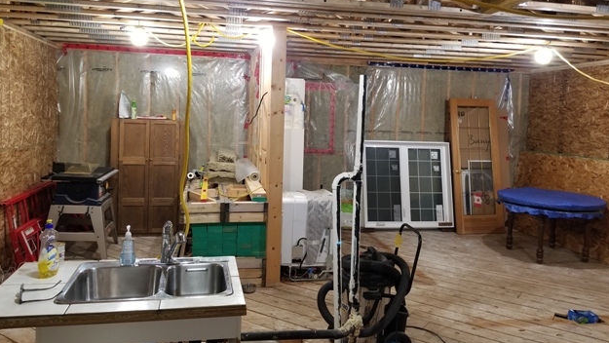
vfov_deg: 40.1
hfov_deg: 66.0
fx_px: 468
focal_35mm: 29
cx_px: 302
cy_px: 142
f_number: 1.7
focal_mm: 4.25
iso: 250
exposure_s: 1/30
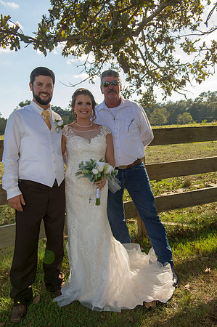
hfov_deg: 38.8
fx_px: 308
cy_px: 164
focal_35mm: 34
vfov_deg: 55.8
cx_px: 108
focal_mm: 34
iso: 200
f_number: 6.3
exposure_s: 1/400
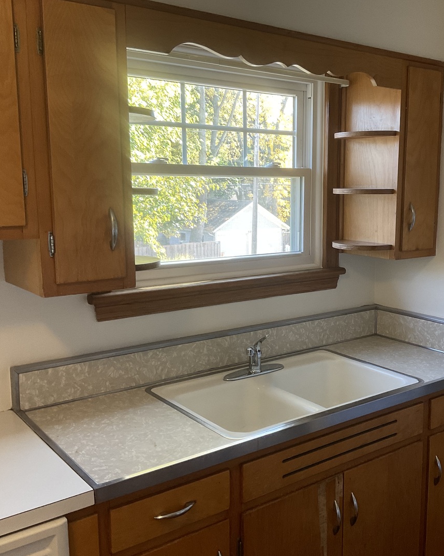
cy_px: 279
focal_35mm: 38
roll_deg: -0.7
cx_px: 294
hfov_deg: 38.7
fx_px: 624
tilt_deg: -9.2
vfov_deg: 47.9
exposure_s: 1/60
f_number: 1.8
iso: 64
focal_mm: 3
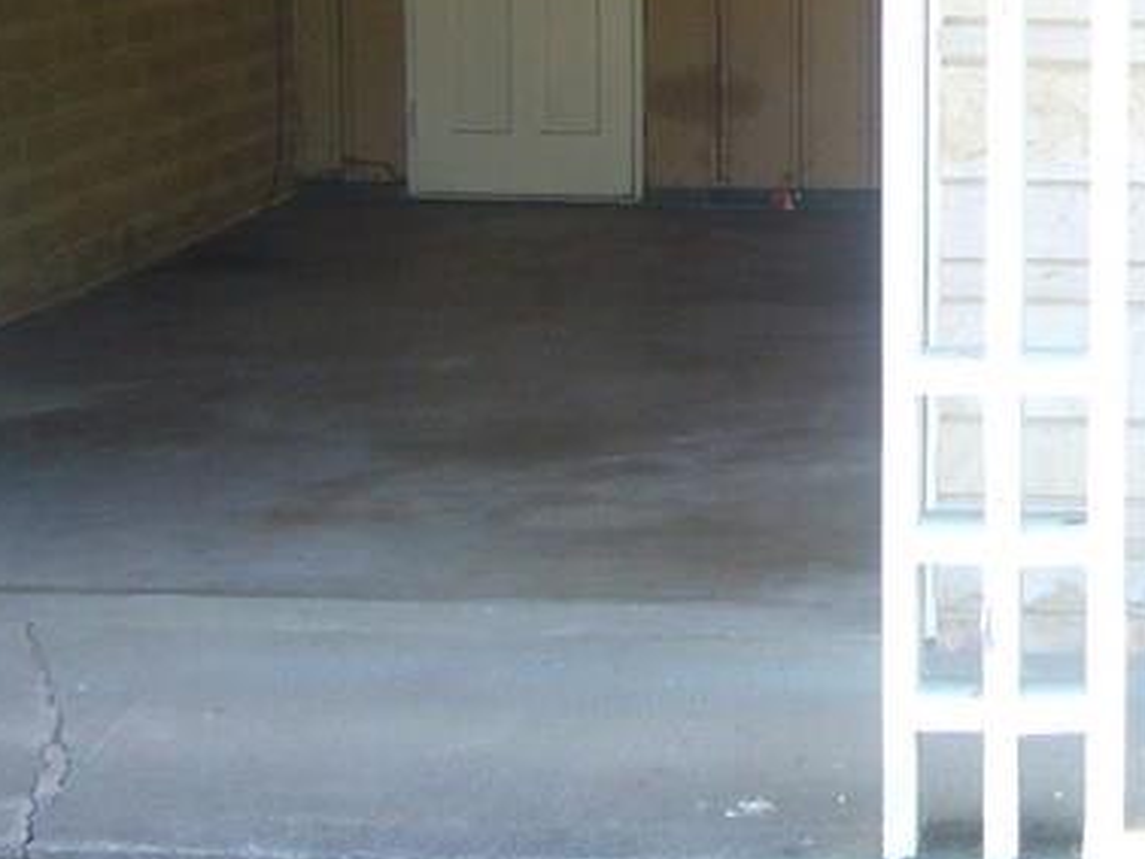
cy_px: 64
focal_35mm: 95
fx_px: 3143
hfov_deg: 20.3
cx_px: 1002
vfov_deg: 15.4
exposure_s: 1/100
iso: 100
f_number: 2.8
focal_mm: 5.8
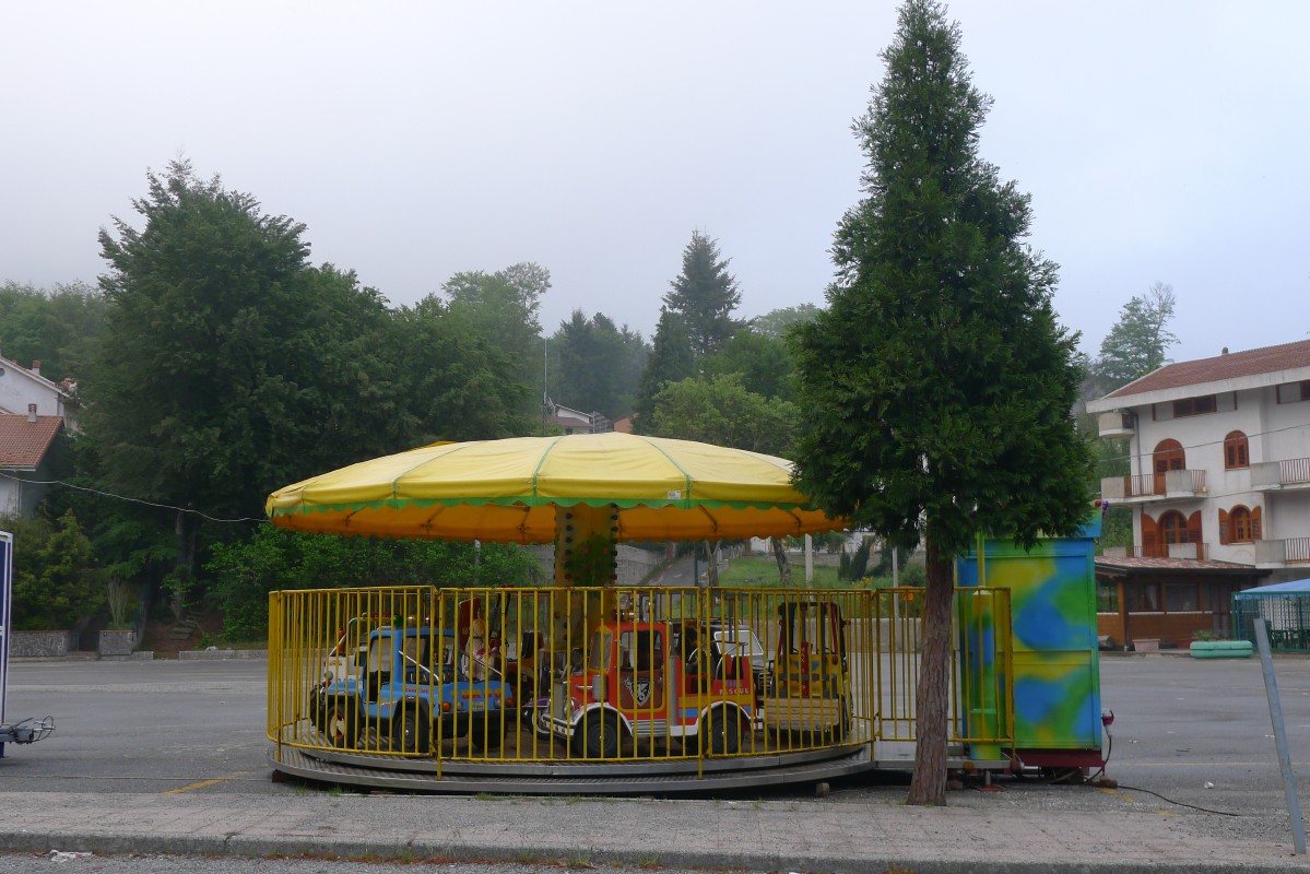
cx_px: 655
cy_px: 437
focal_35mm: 37
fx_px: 1347
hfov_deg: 51.9
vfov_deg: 36.0
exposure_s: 1/125
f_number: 2.8
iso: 80
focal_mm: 7.9
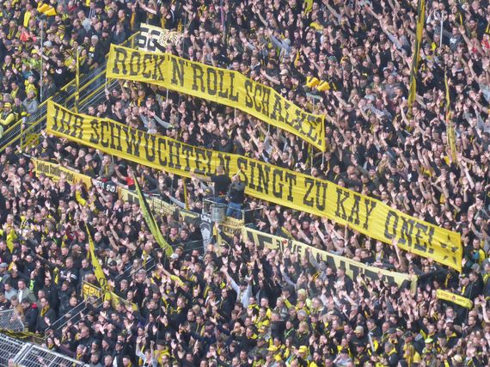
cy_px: 184
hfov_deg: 5.5
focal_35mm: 358
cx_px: 245
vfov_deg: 4.2
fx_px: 5065
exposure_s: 1/320
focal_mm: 57.7
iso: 800
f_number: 5.9
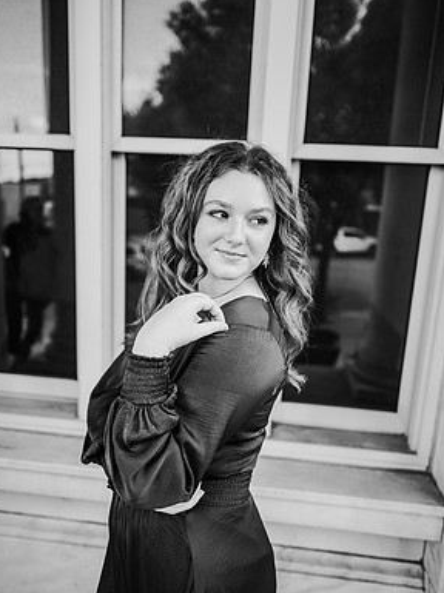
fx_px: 463
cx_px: 222
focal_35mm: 27
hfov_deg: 51.3
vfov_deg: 65.4
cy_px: 302
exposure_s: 1/200
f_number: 2
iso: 160
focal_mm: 24
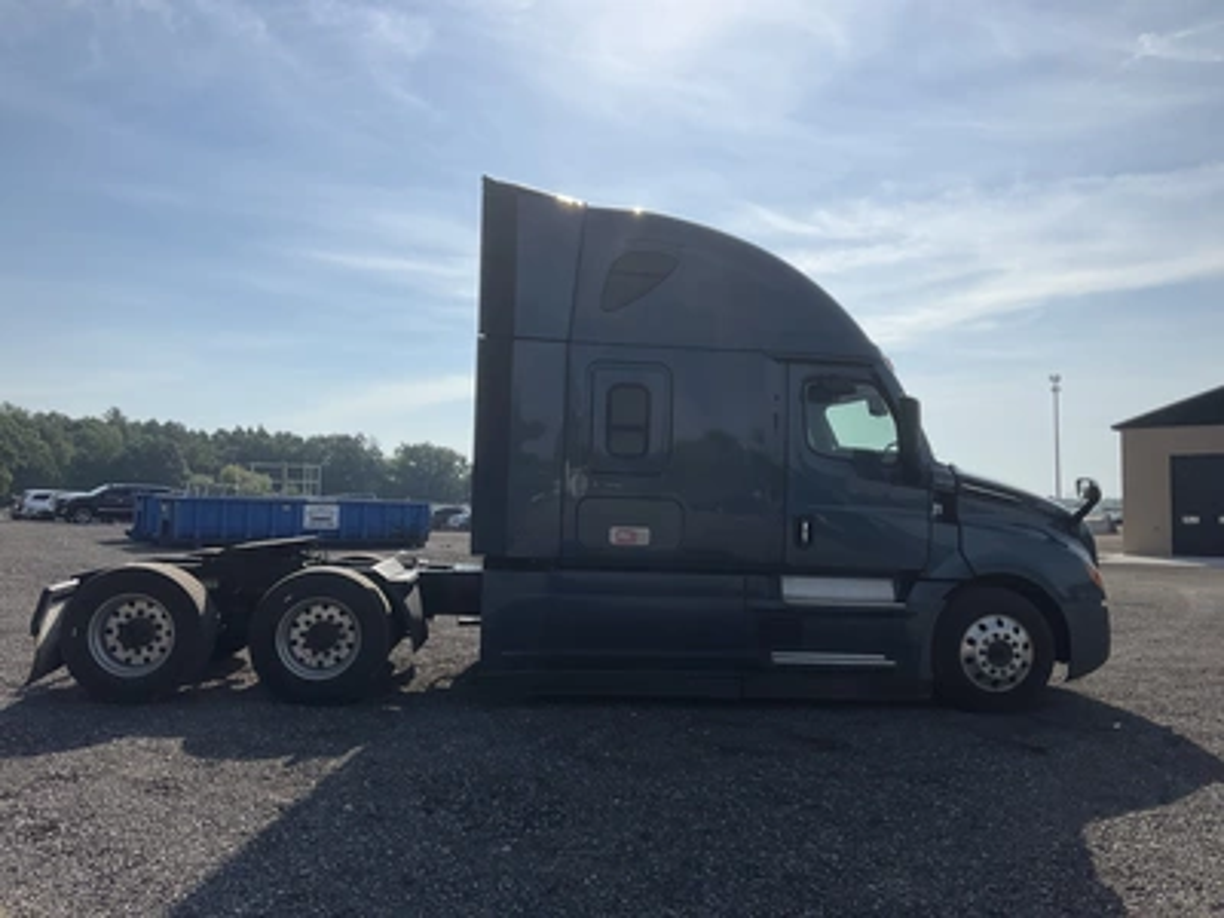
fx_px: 1025
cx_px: 612
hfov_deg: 61.7
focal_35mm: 29
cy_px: 459
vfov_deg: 48.2
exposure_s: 1/5814
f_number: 1.8
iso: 25
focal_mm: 3
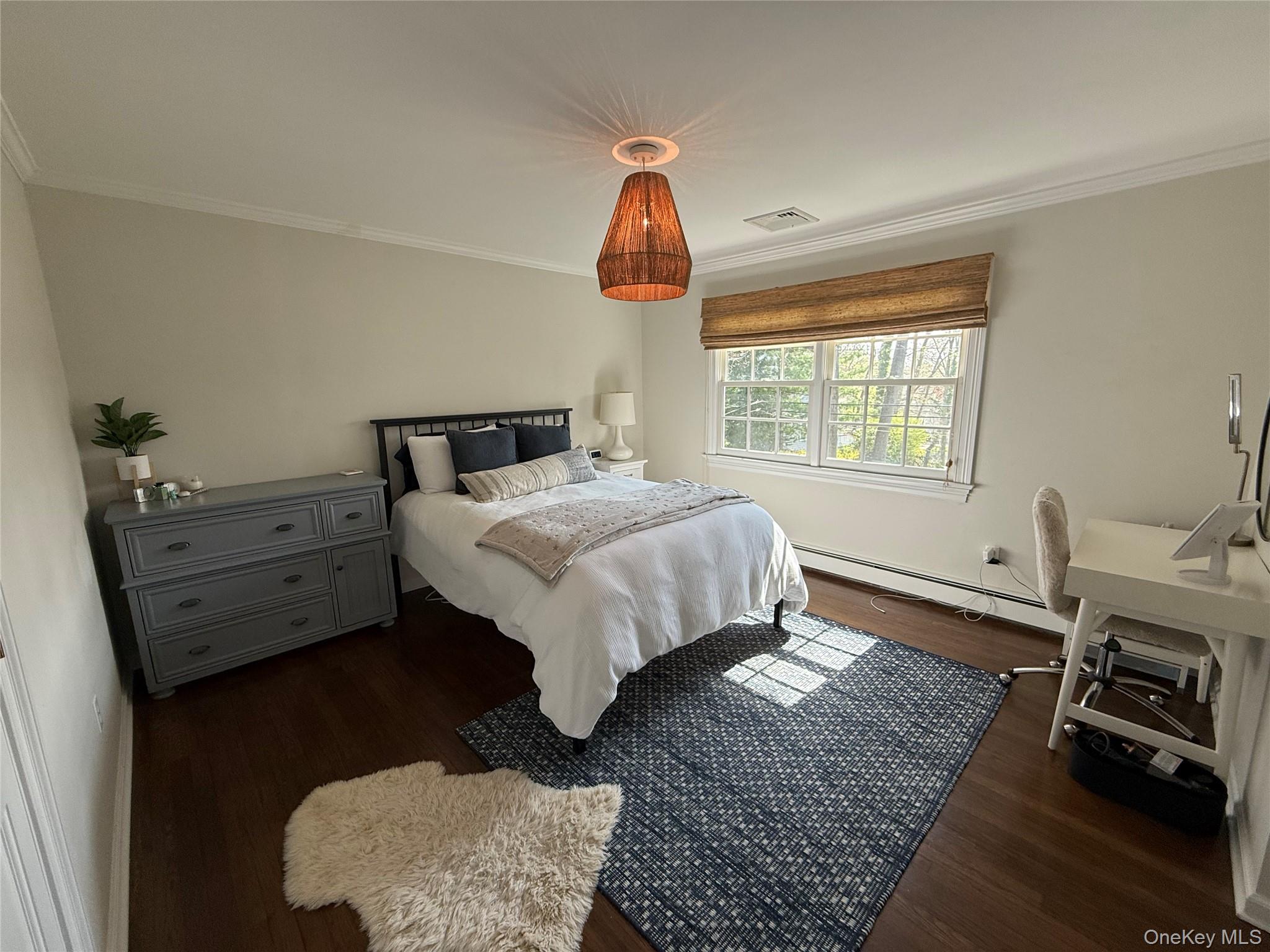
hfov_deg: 102.1
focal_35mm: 14
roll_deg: +1.1
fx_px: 514
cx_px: 635
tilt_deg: -9.7
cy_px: 476
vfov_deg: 85.7
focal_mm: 2.22
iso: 80
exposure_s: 1/120
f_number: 2.2
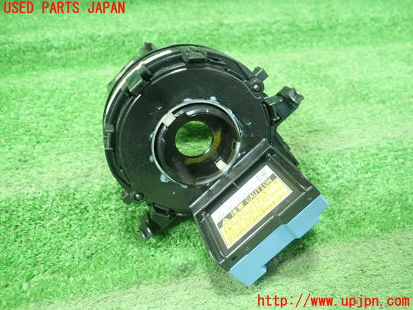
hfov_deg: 60.0
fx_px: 358
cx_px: 206
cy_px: 155
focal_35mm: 30
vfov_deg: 46.8
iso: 800
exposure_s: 1/80
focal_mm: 5.5
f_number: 2.3
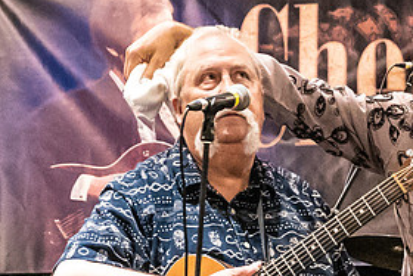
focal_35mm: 209
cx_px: 287
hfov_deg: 9.8
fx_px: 2399
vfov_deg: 6.6
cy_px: 287
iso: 16000
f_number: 5.6
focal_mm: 61
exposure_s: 1/200
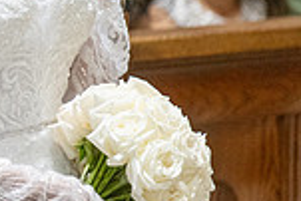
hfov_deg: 2.7
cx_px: -215
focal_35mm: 769
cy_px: -9
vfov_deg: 1.8
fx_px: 6436
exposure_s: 1/320
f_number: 2.8
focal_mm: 200
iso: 3200
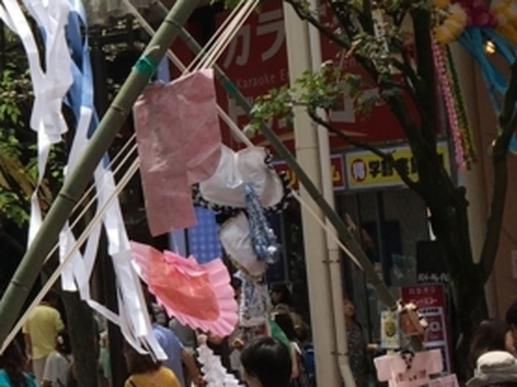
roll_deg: +3.3
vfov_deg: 13.8
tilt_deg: +6.4
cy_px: 134
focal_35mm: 107
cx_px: -167
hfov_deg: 17.2
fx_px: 1597
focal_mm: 4.15
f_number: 2.2
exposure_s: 1/1202
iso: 25
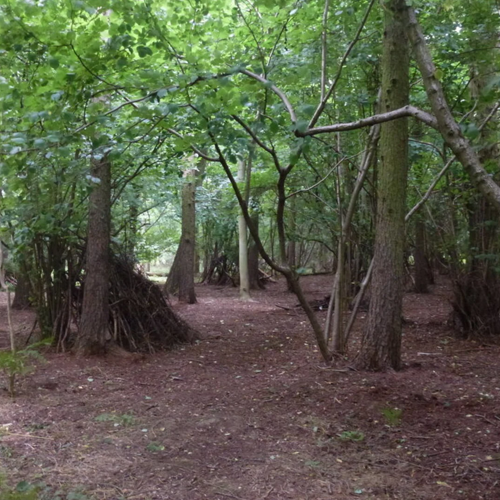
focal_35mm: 39
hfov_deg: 42.8
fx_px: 637
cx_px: 220
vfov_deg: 42.8
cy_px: 250
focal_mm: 5.9
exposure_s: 1/4
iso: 640
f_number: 3.6
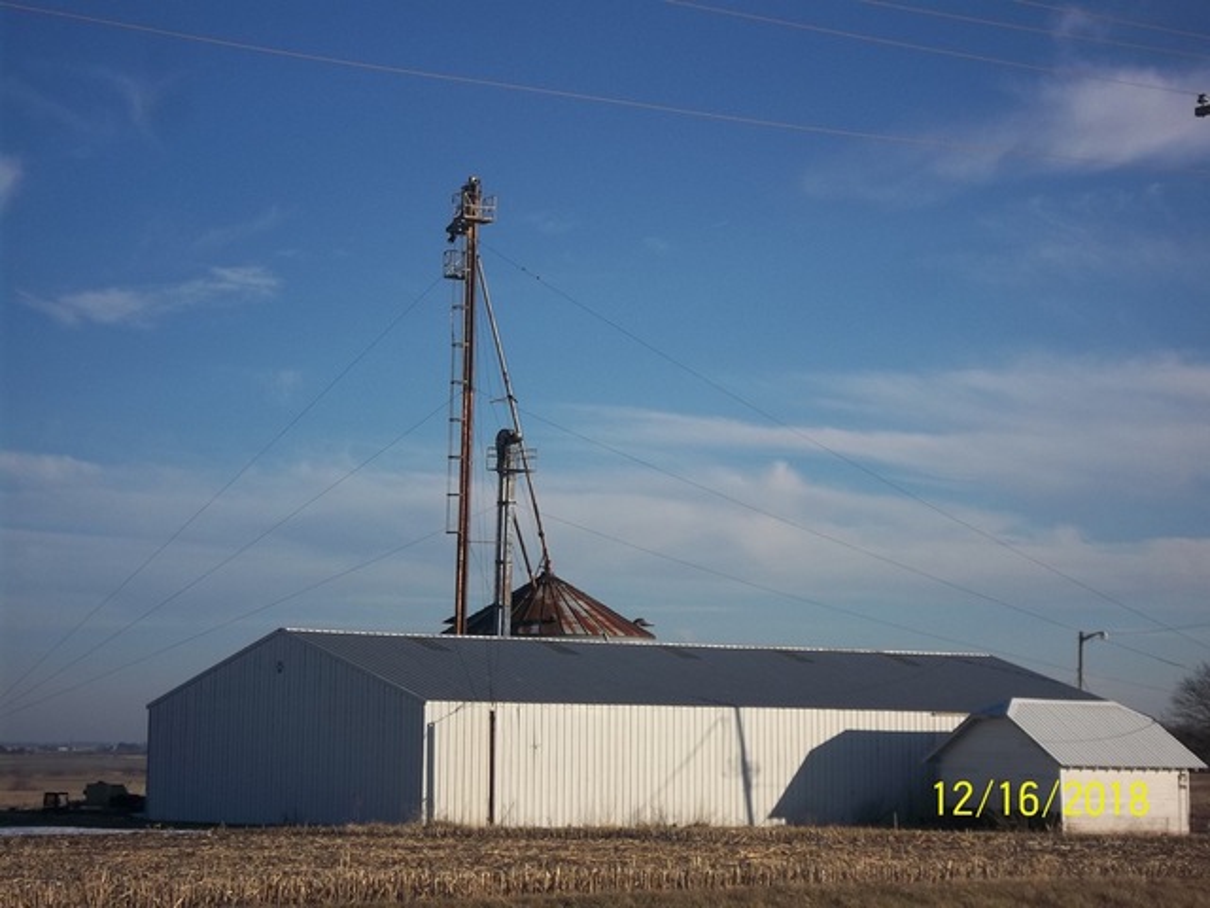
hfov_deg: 22.8
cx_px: 605
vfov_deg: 17.2
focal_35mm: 86
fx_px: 3006
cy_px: 454
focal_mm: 15.4
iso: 80
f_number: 11
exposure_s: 1/160
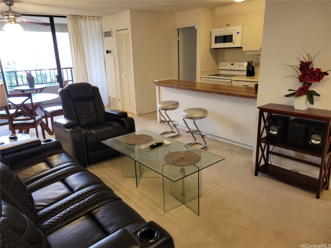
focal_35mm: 26
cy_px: 124
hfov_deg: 67.3
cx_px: 166
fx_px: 249
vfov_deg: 53.1
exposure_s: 1/30
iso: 100
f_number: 1.8
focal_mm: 5.4
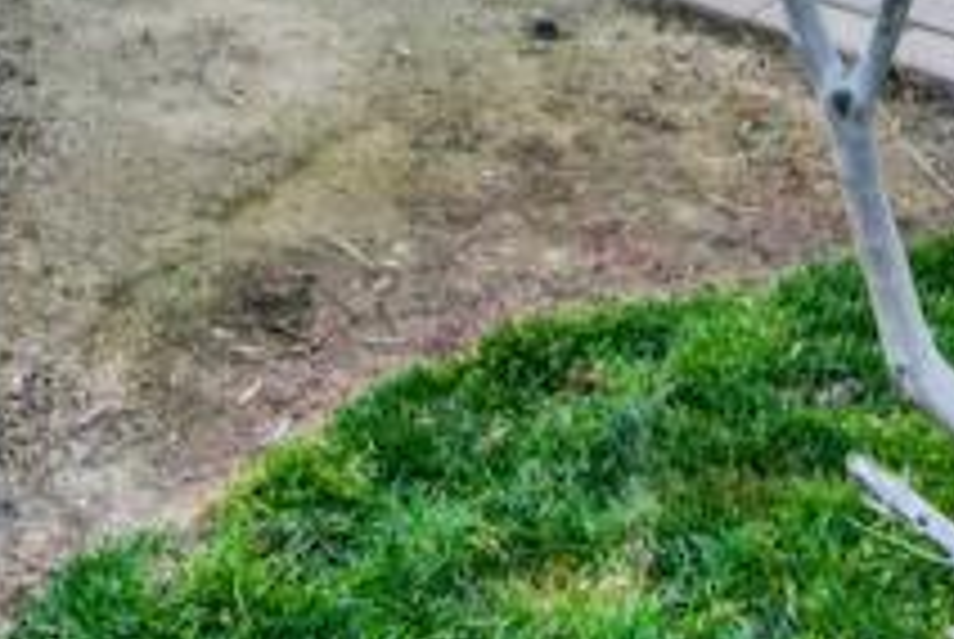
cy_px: -1008
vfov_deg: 11.1
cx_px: 184
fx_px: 2627
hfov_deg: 20.3
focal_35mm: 99
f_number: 14
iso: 100
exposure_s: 1/30
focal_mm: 14
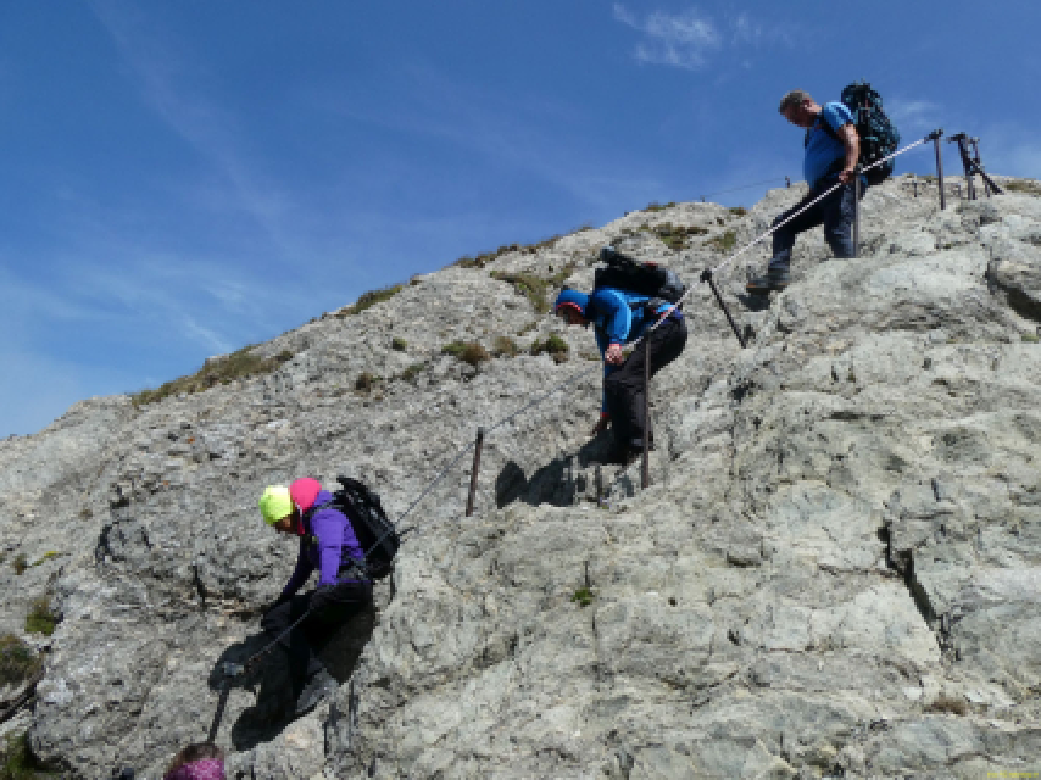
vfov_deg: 56.8
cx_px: 520
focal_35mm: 24
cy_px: 390
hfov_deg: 71.6
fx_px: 722
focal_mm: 4.3
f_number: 4
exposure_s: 1/1000
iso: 80
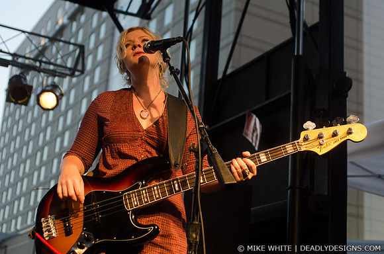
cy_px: 127
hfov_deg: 30.6
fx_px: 702
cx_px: 192
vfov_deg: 20.5
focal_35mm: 66
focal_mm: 44
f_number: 3.5
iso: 400
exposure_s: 1/200
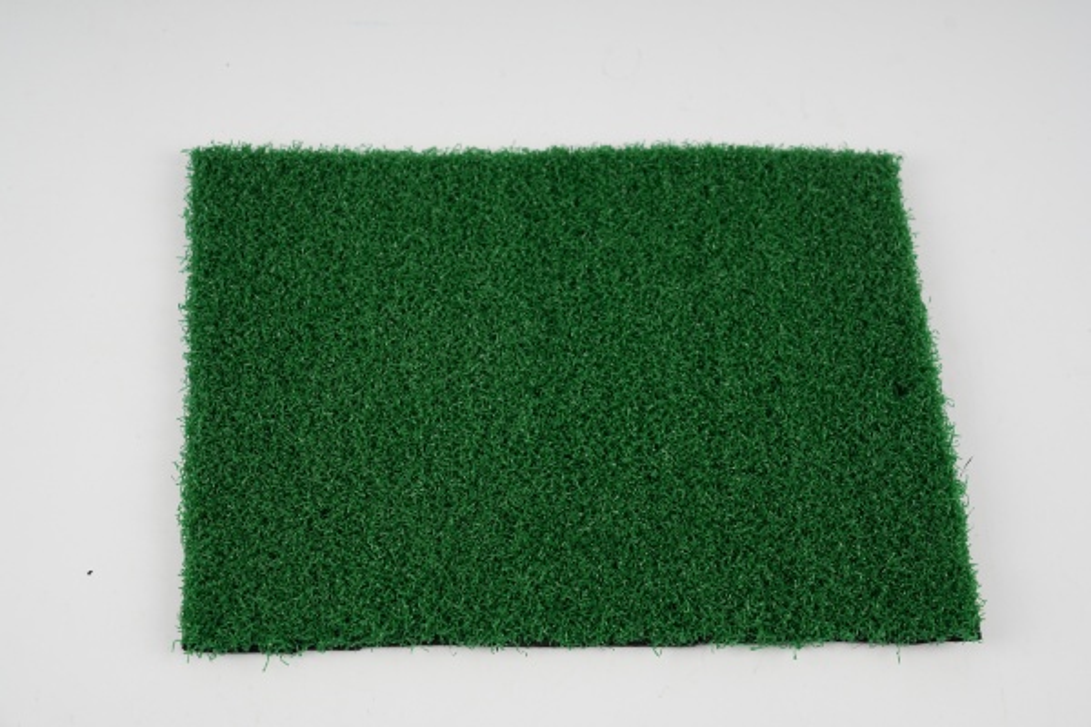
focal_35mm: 56
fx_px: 1697
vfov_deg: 24.2
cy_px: 364
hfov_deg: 35.6
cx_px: 546
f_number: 6.3
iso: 100
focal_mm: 56
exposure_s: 1/125
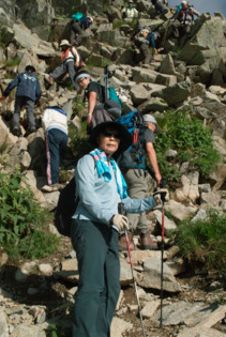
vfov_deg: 38.1
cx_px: 113
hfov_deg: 26.1
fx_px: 488
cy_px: 173
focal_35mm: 52
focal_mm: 24.2
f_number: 14
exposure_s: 1/80
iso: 100
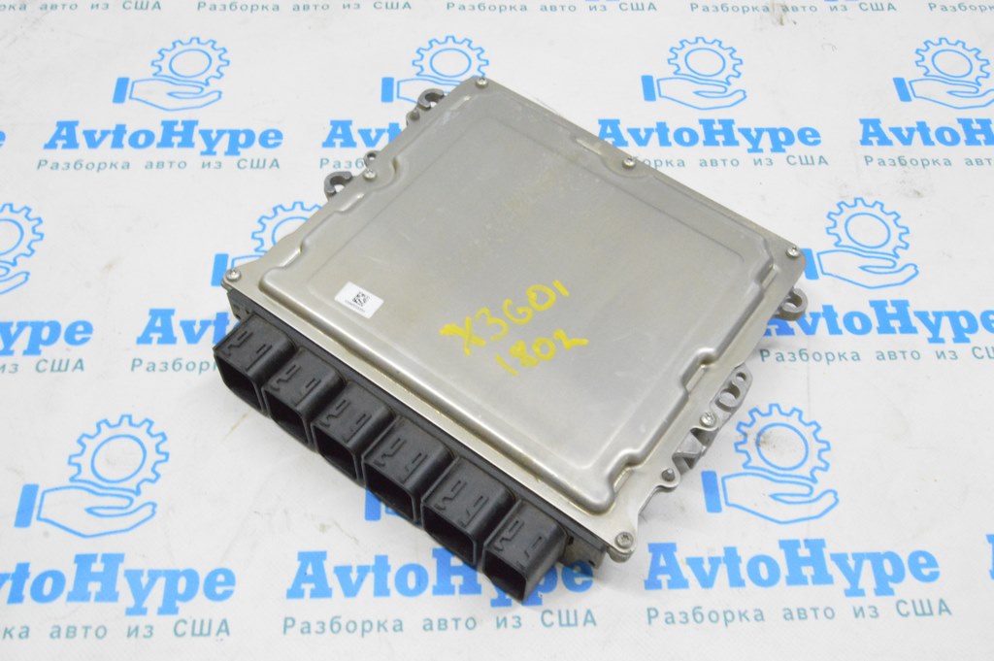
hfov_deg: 53.2
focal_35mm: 36
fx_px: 993
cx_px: 497
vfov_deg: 36.8
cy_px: 330
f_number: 20
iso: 6400
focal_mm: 24
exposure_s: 1/15
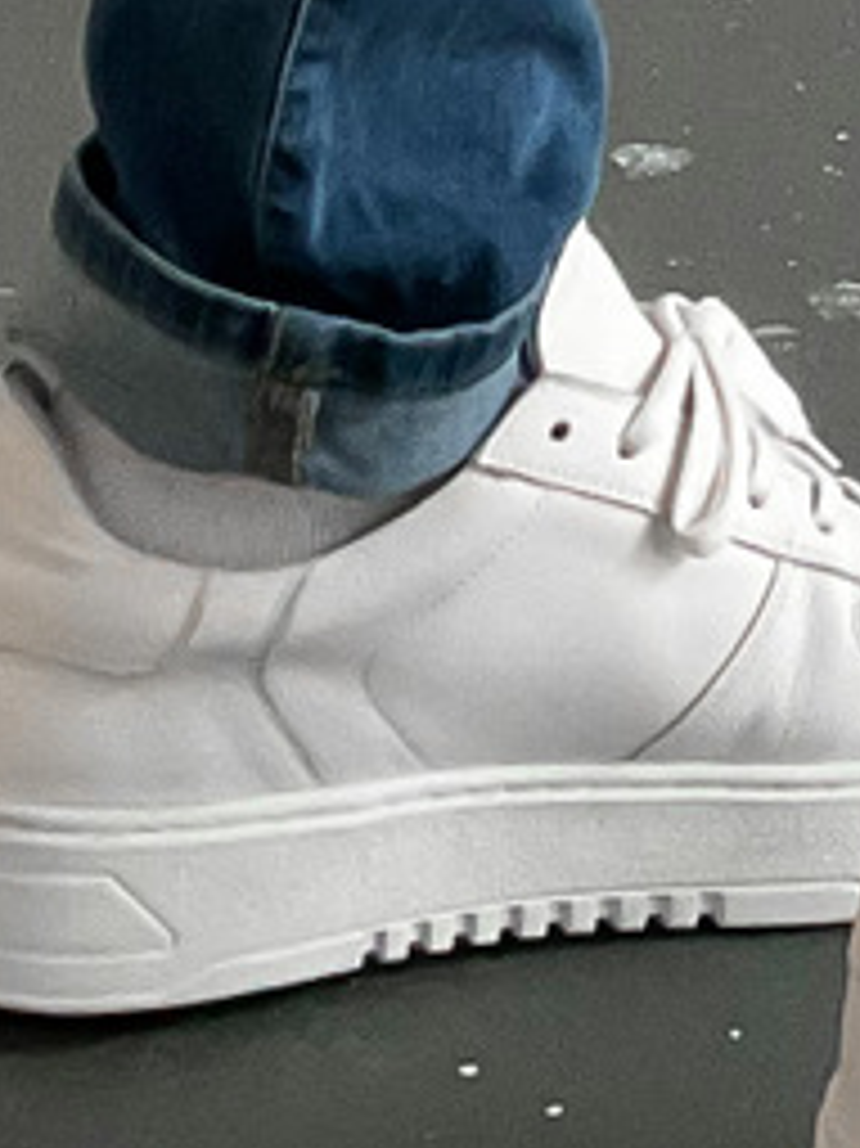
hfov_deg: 8.1
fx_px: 6034
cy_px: -1450
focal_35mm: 182
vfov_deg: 9.8
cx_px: 851
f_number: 1.8
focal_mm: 3
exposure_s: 1/60
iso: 200
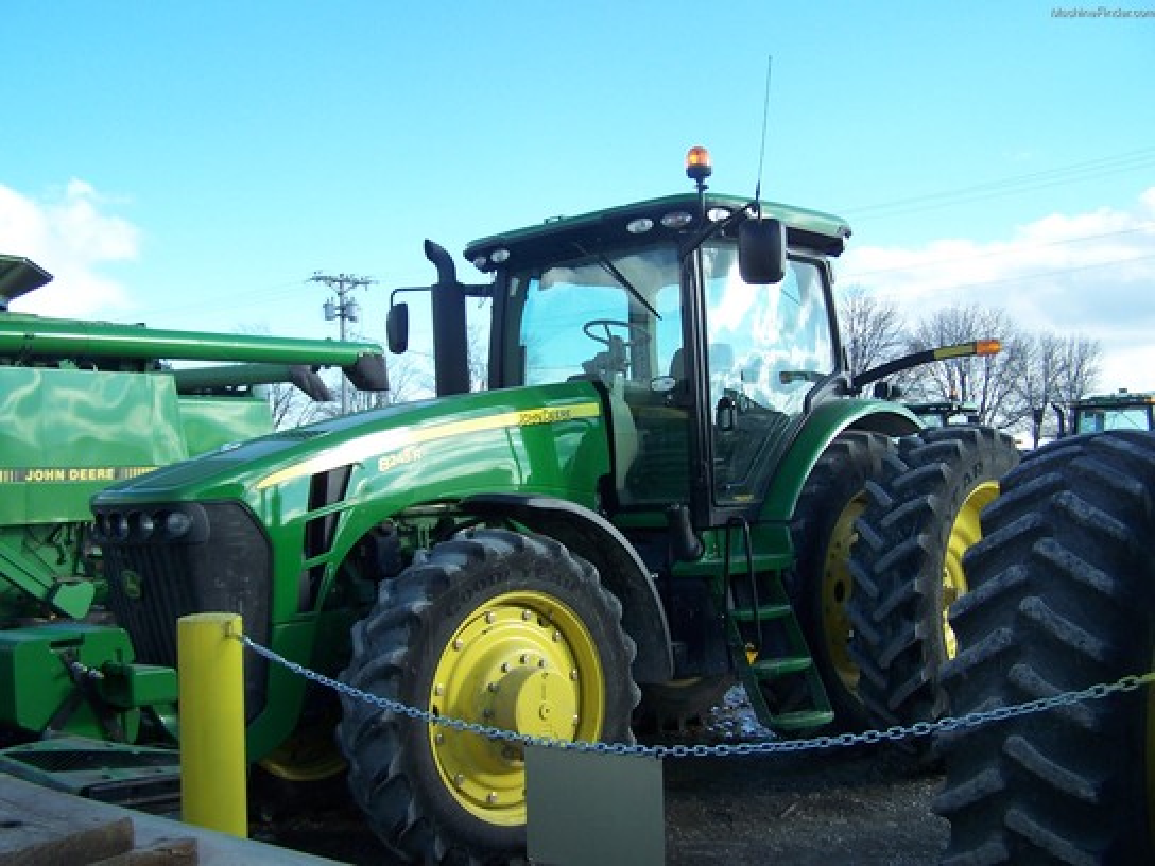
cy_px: 433
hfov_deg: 49.0
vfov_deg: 37.7
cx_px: 578
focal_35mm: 38
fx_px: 1268
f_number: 2.8
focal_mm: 6.3
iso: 80
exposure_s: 1/350
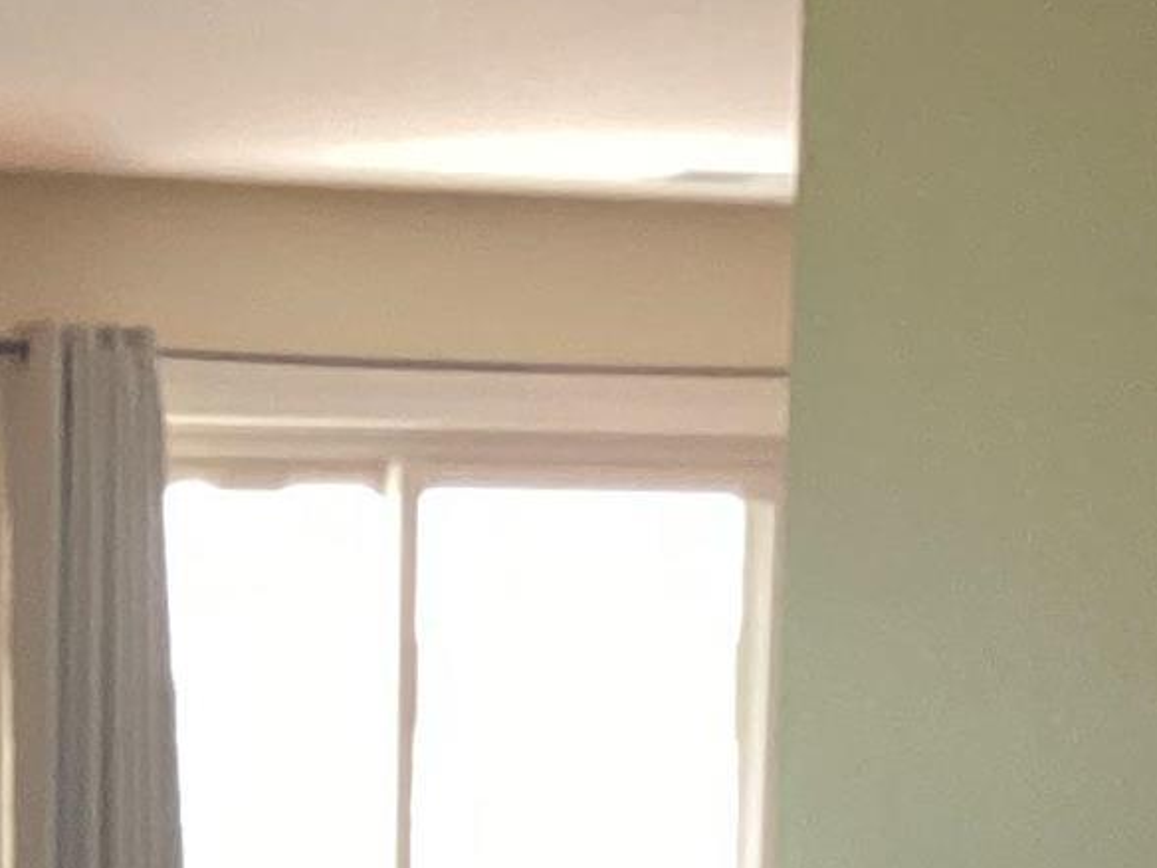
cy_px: 1948
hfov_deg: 12.0
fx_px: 5448
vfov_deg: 8.5
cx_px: -34
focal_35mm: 163
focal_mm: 3.3
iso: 200
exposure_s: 1/60
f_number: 2.4
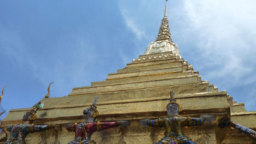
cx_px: 128
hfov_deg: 59.5
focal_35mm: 33
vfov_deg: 35.6
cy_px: 78
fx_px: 224
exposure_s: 1/400
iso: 160
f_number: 8
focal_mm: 5.3
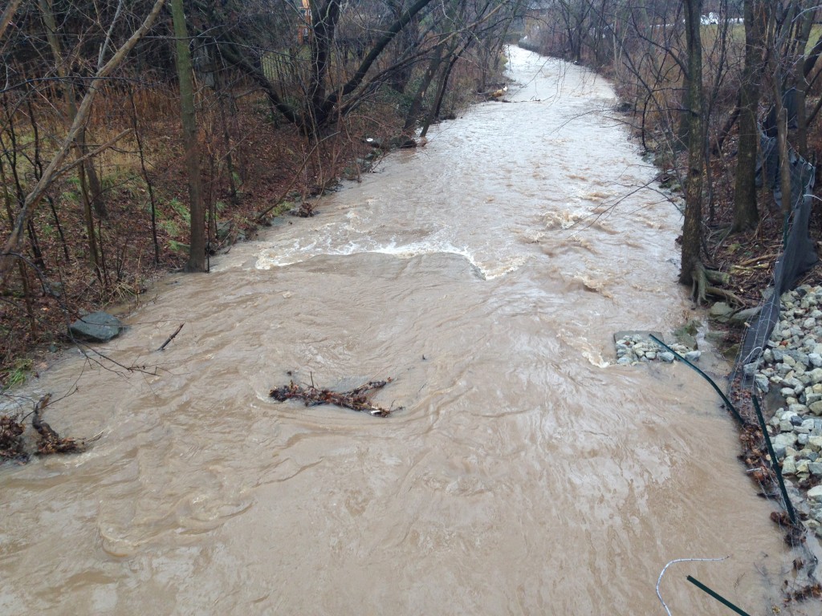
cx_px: 411
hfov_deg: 55.4
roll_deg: +1.1
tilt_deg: -22.8
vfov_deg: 42.9
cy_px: 308
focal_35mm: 33
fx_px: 784
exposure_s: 1/120
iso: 64
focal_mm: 4.12
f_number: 2.4
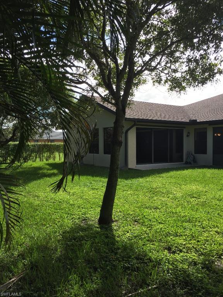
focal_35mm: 29
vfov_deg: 61.7
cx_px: 112
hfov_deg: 48.2
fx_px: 249
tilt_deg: -0.7
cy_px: 148
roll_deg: -1.7
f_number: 2.2
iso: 32
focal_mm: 4.15
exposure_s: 1/1199
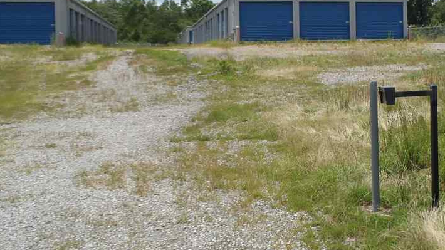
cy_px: 61
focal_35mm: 55
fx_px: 649
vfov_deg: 21.6
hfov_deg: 35.7
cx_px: 397
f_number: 11
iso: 80
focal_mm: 5
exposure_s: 1/80
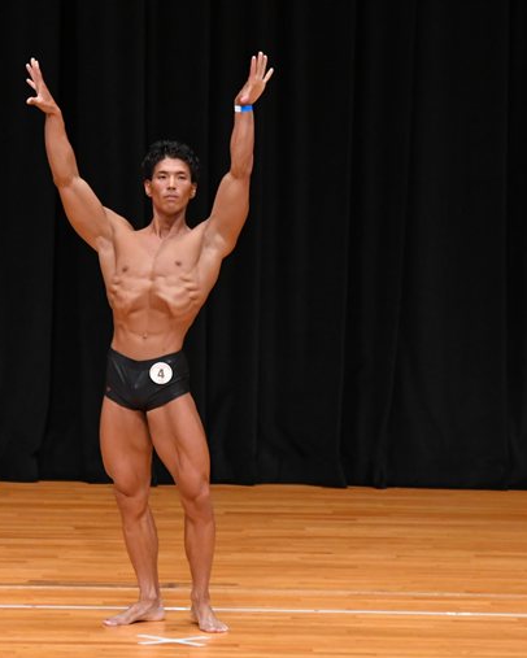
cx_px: 184
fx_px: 6703
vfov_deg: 5.6
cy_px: 332
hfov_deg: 4.5
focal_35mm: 344
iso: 3200
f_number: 5.6
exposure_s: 1/400
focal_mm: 160
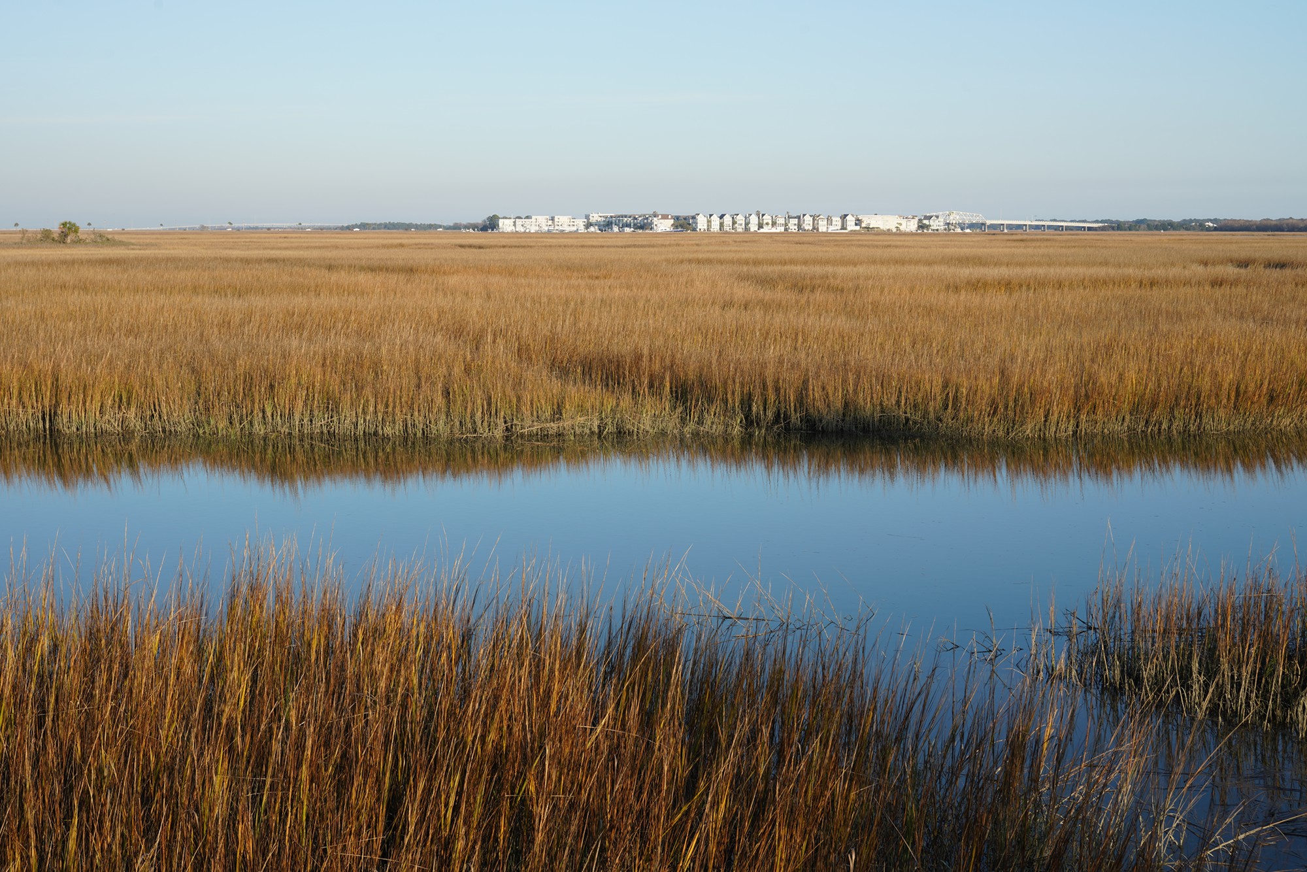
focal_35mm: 50
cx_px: 654
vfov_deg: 27.0
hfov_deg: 39.6
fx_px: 1815
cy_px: 436
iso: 100
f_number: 11
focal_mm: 50
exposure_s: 1/100
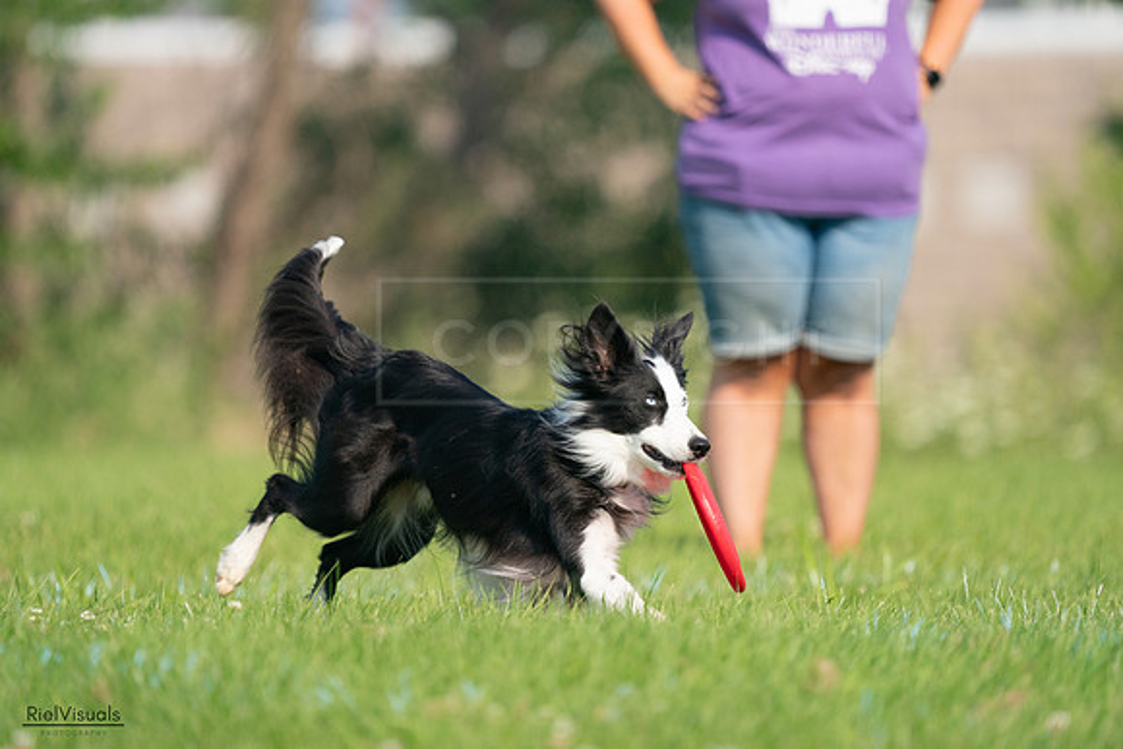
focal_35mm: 600
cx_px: 562
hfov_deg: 3.4
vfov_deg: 2.3
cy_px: 374
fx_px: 18720
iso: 1250
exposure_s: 1/4000
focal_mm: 600
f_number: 6.3
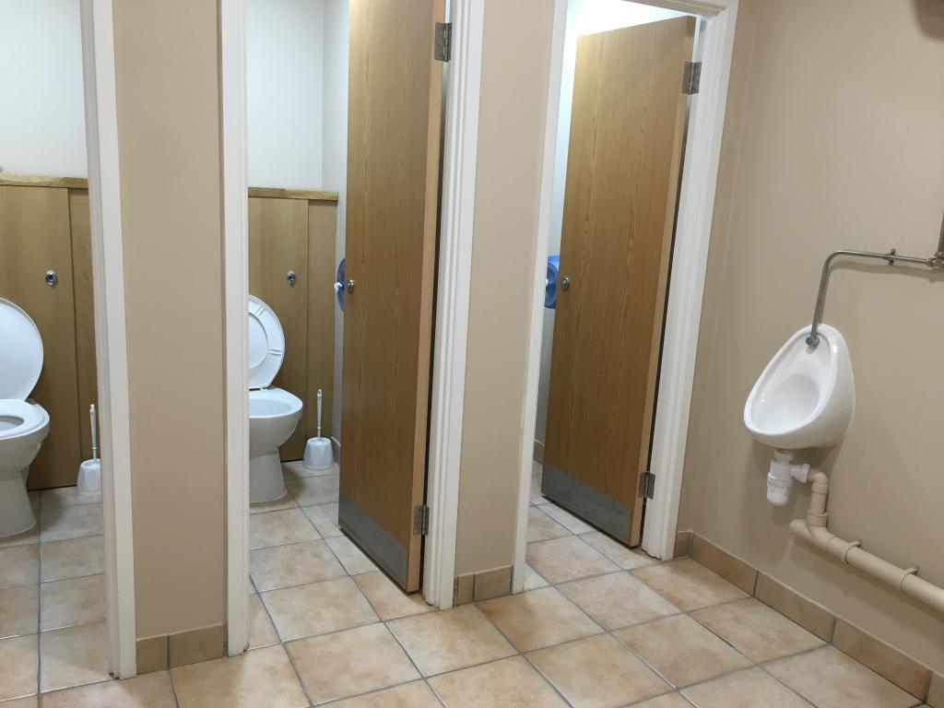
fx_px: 791
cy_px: 354
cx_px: 472
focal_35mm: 29
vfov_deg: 48.2
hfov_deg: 61.7
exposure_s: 1/33
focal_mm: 4.15
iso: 100
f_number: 2.2
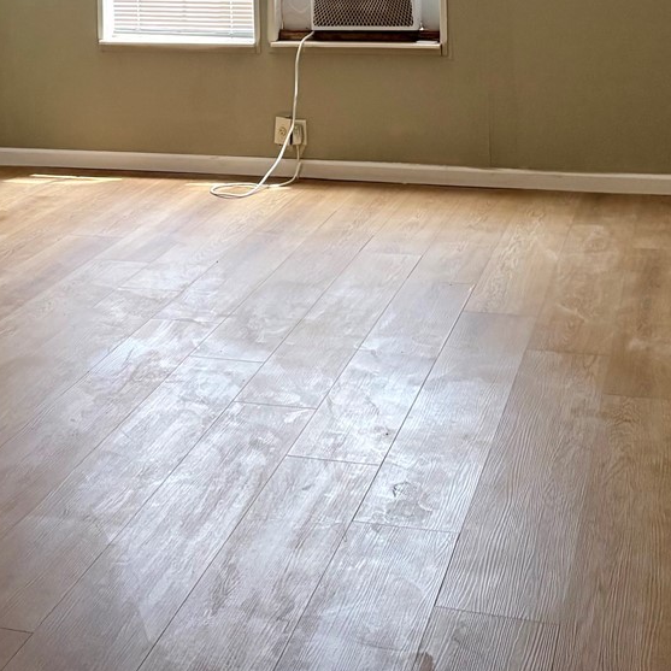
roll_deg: +1.8
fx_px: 1447
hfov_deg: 25.9
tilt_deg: -2.8
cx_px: 189
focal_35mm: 66
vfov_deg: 24.6
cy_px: -39
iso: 250
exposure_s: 1/60
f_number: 1.6
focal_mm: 5.96
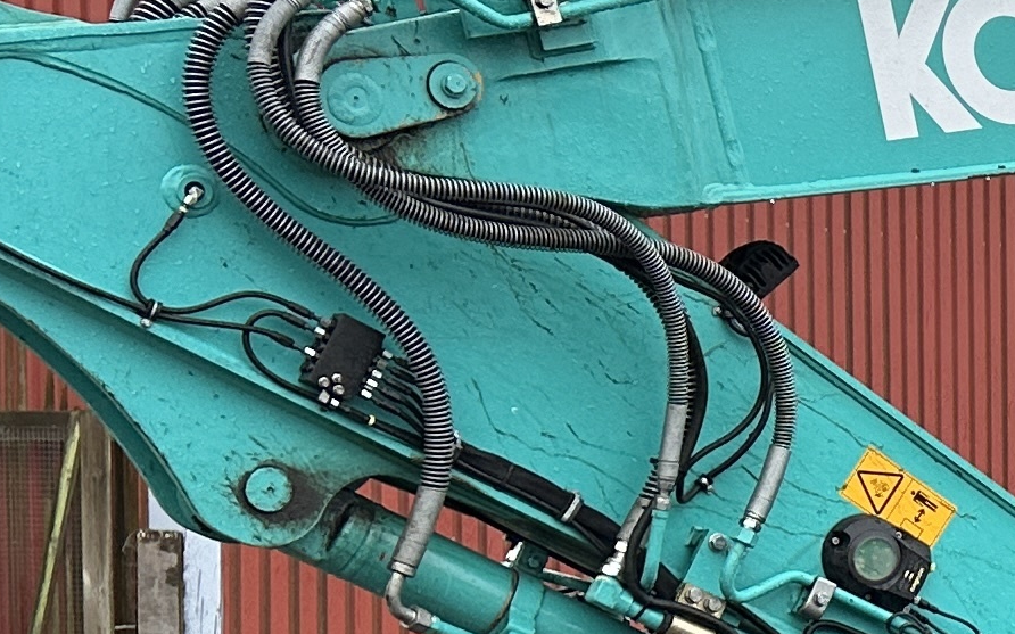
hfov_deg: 15.6
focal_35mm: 115
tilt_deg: -2.6
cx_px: 1810
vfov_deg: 11.3
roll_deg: -0.4
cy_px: 574
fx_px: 3180
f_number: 1.78
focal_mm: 6.86
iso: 80
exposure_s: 1/529
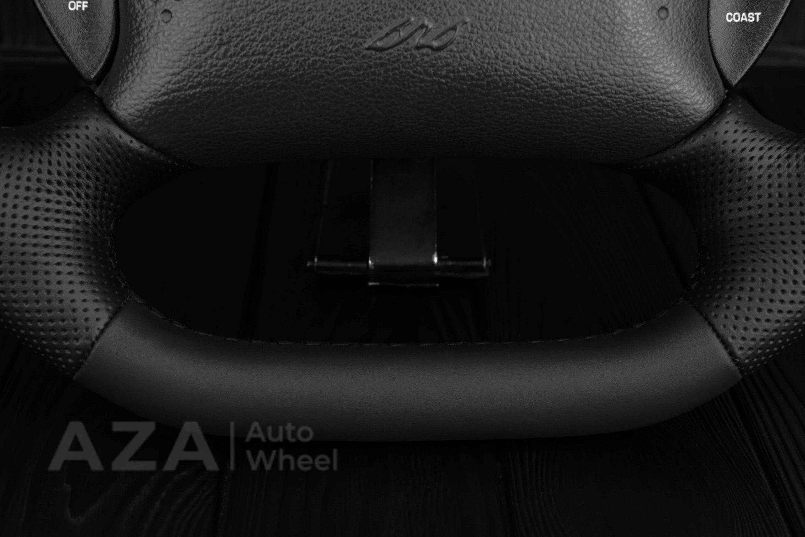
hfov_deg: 37.8
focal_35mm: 52
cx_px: 402
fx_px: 1174
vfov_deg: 25.8
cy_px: 268
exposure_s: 1/125
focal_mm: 35
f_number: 6.3
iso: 500
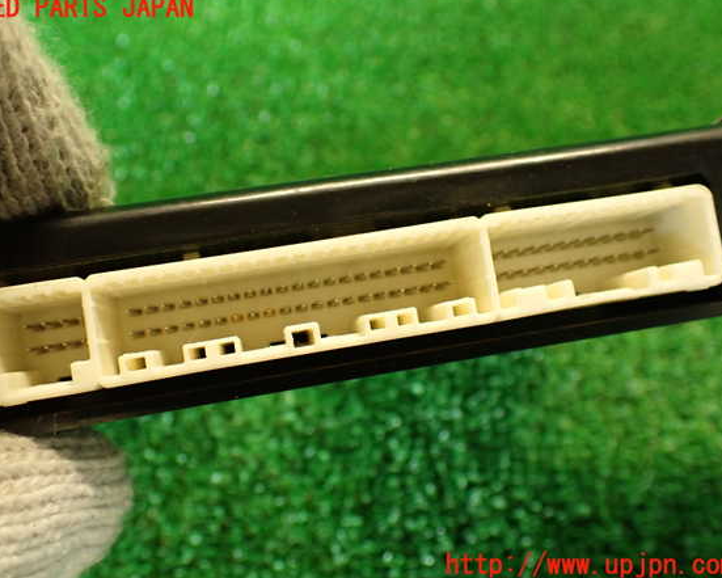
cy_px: 287
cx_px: 349
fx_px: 727
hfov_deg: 52.8
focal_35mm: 34
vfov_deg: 43.4
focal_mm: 5.79
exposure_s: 1/30
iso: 320
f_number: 2.4
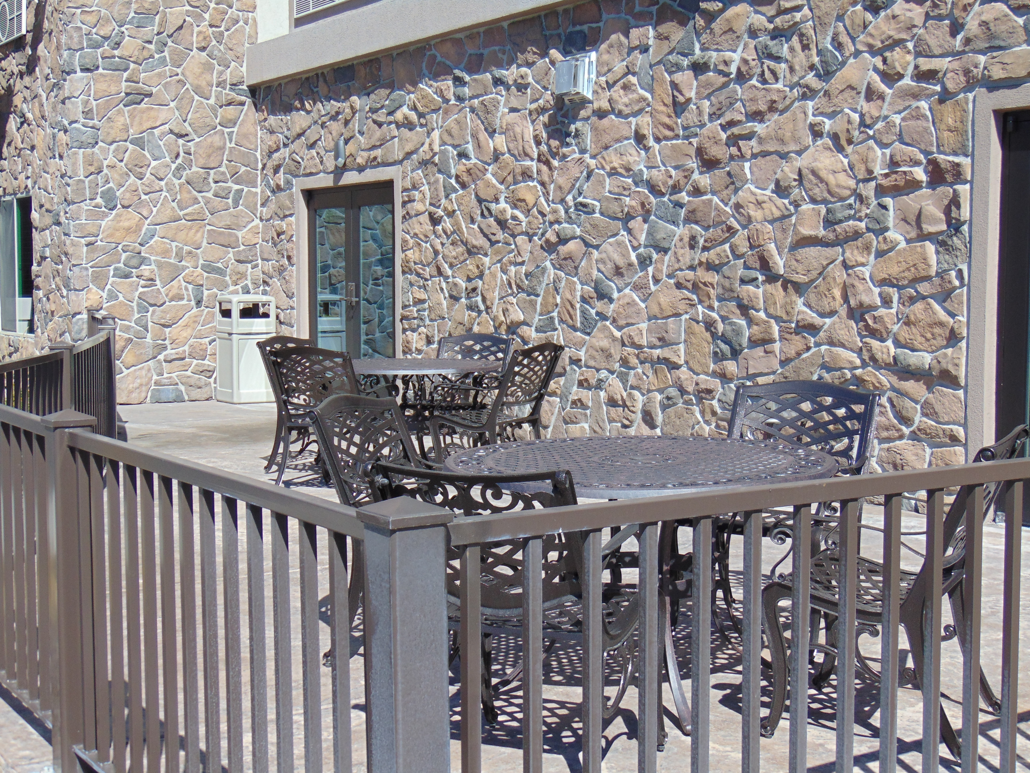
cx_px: 515
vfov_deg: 29.1
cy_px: 386
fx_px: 1488
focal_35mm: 50
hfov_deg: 38.2
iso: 80
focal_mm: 9
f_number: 3.5
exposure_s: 1/640
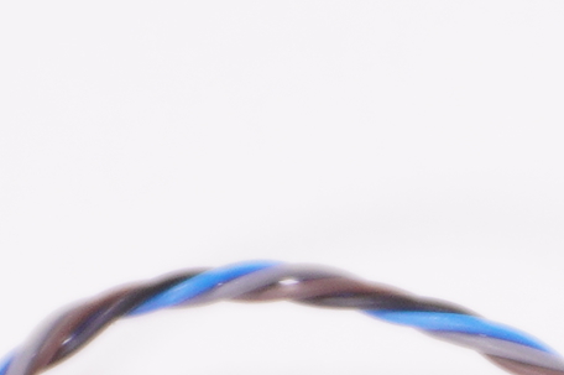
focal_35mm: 297
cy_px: 1225
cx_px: 703
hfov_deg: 6.9
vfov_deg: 4.4
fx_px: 4648
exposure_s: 1/125
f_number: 5.6
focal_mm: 30
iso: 320
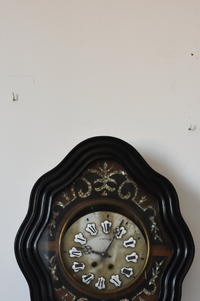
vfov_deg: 32.1
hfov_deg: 22.2
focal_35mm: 61
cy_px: 236
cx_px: 114
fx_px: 508
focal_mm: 24
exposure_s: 1/100
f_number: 5
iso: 800
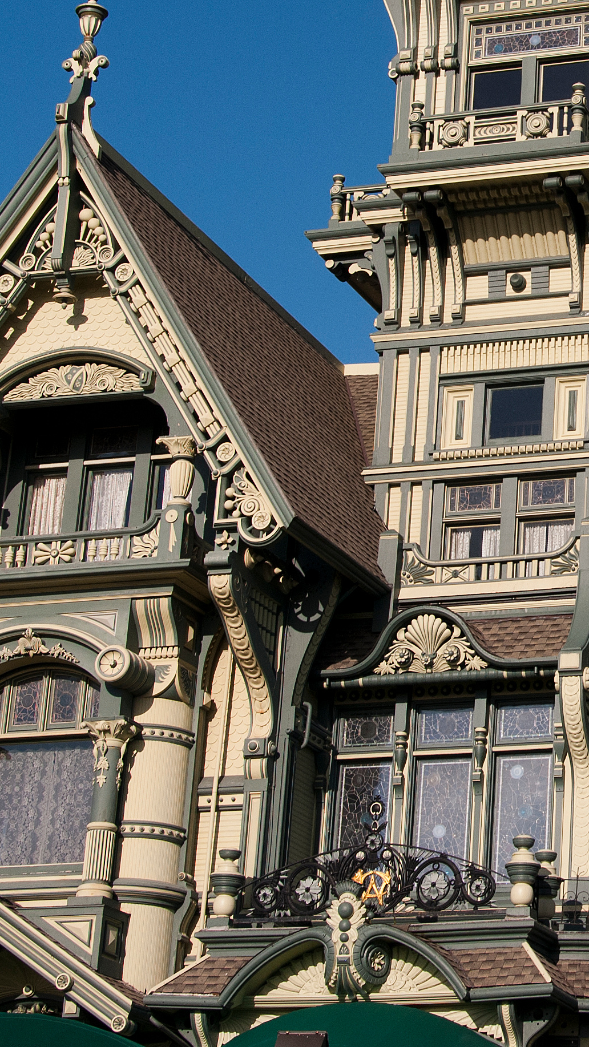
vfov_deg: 19.3
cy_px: 268
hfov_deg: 10.8
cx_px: 701
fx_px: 3055
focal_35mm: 110
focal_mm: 30
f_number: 8
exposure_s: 1/250
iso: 250
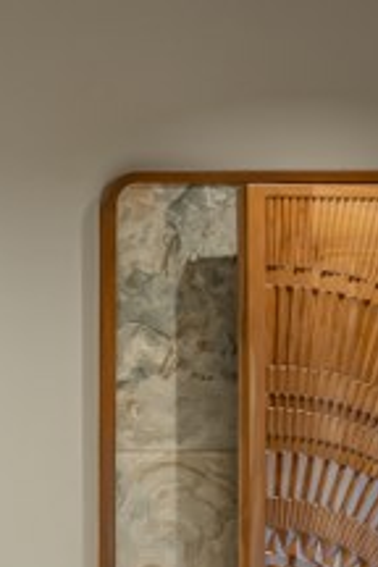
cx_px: -575
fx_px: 1496
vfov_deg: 20.6
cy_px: 592
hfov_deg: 11.5
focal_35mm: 95
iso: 160
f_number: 7.1
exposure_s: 1/40
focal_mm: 16
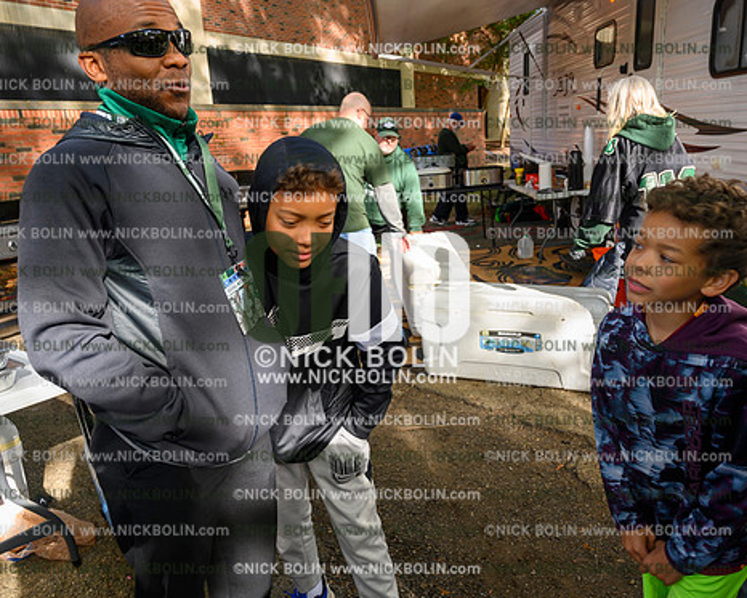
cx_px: 356
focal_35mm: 28
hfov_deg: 62.2
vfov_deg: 51.5
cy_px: 308
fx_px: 619
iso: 200
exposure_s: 1/100
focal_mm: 24
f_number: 5
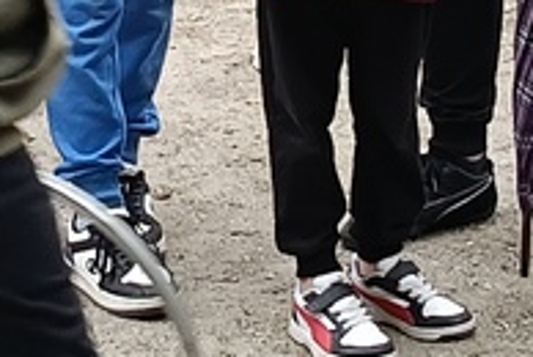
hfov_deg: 8.5
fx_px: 3588
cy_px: -206
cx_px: 185
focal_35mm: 242
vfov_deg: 5.6
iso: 80
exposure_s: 1/100
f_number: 1.8
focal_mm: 3.98
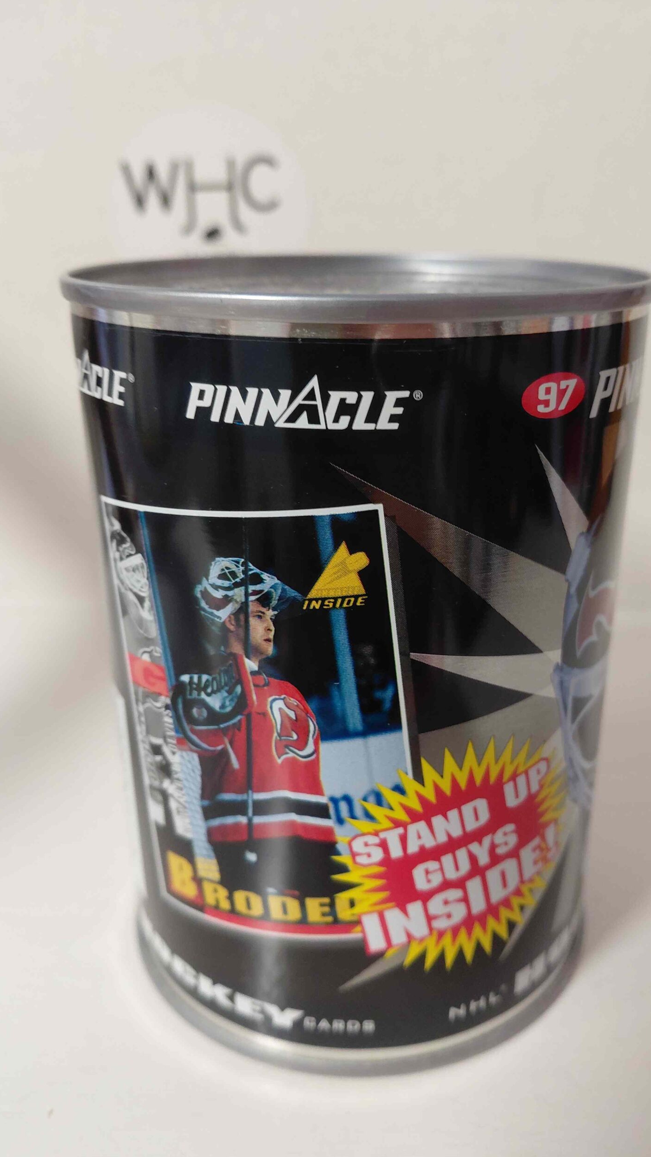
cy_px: 592
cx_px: 378
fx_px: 859
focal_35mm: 28
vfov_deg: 67.9
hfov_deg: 41.4
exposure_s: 1/30
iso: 320
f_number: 1.8
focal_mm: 4.69
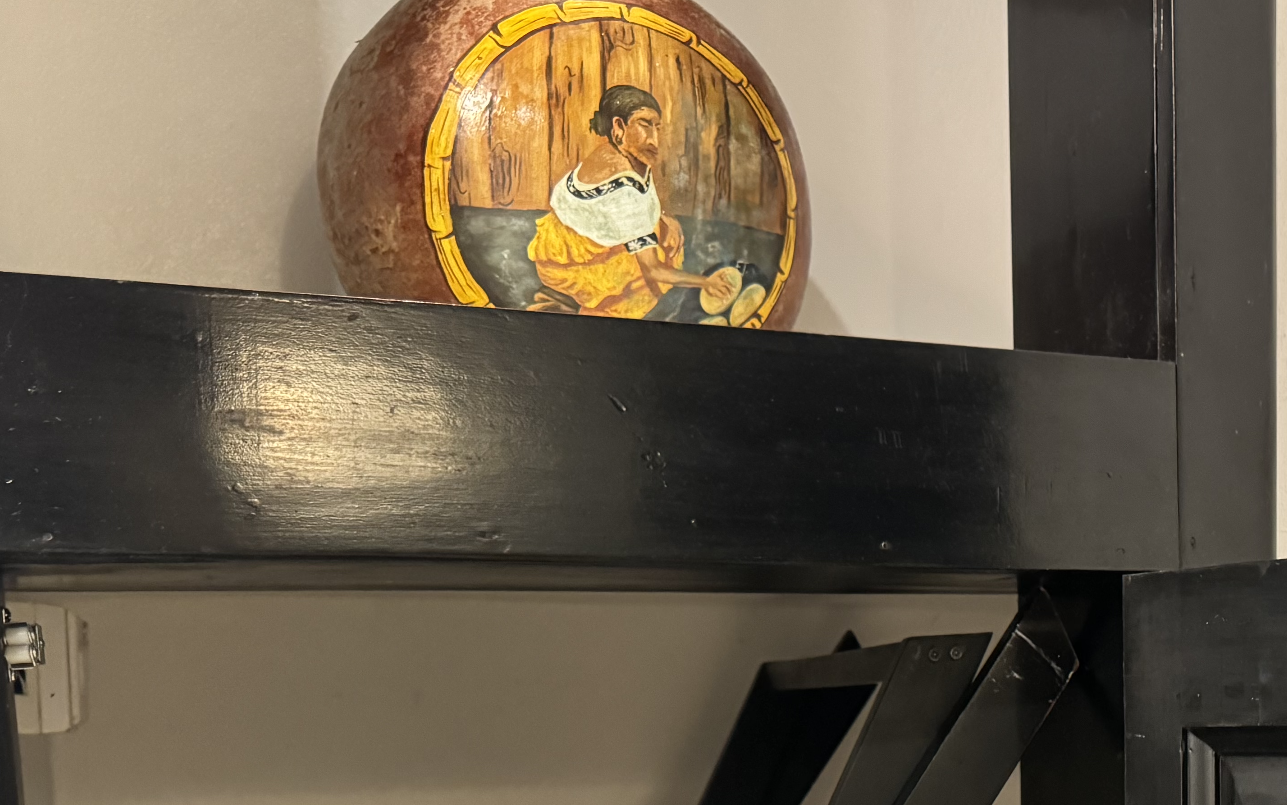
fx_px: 1789
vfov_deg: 23.4
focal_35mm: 51
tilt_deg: -6.8
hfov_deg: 37.5
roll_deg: +0.8
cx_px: 1107
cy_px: 934
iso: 1000
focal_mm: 6.76
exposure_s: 1/40
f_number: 1.78
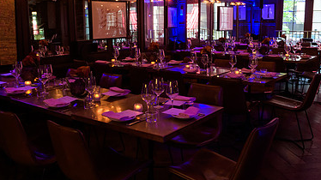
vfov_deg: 30.3
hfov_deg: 51.6
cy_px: 73
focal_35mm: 39
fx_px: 332
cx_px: 154
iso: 1600
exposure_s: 1/100
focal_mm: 24
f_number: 3.2
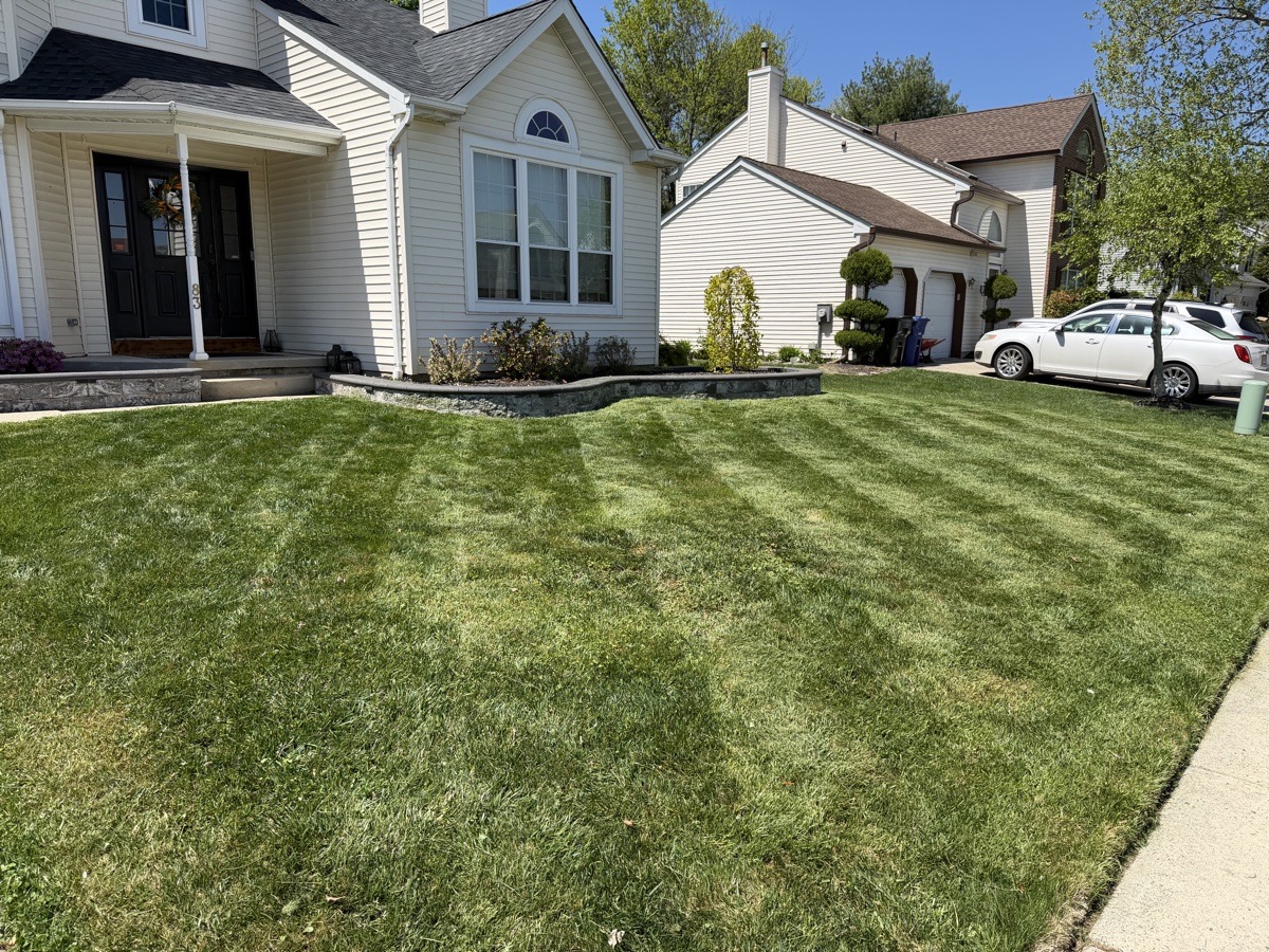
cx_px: 634
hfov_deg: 71.6
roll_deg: -0.7
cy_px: 476
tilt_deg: -11.4
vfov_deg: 56.8
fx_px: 880
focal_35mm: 24
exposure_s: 1/3953
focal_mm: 6.76
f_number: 1.78
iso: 100
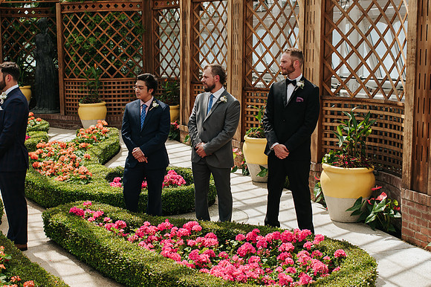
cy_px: 167
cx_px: 187
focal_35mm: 61
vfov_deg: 22.2
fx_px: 729
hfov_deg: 32.9
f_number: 3.5
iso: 125
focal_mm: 35
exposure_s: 1/1000
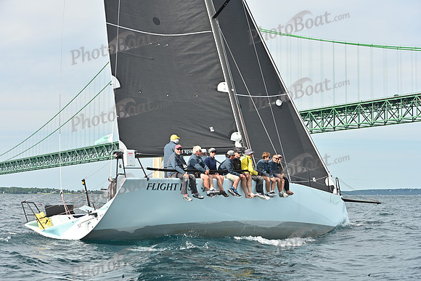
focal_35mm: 70
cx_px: 210
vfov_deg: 19.5
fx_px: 819
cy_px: 140
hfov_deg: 28.8
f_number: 7.1
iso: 320
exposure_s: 1/1000
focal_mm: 70
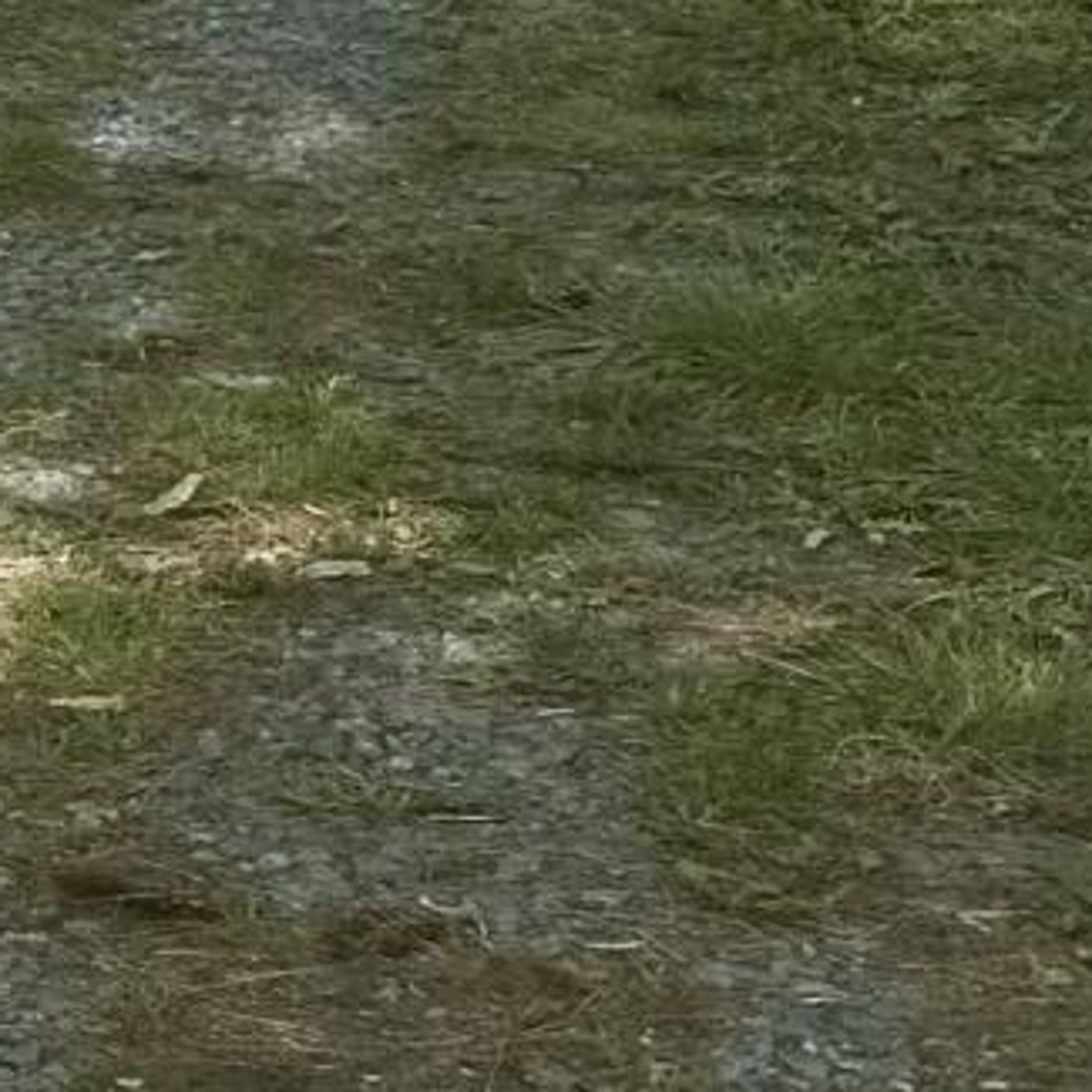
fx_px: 6995
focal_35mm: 196
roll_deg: -0.6
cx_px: -1992
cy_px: -1875
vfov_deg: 8.0
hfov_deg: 7.9
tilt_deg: +1.1
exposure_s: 1/2833
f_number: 1.78
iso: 80
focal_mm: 6.76
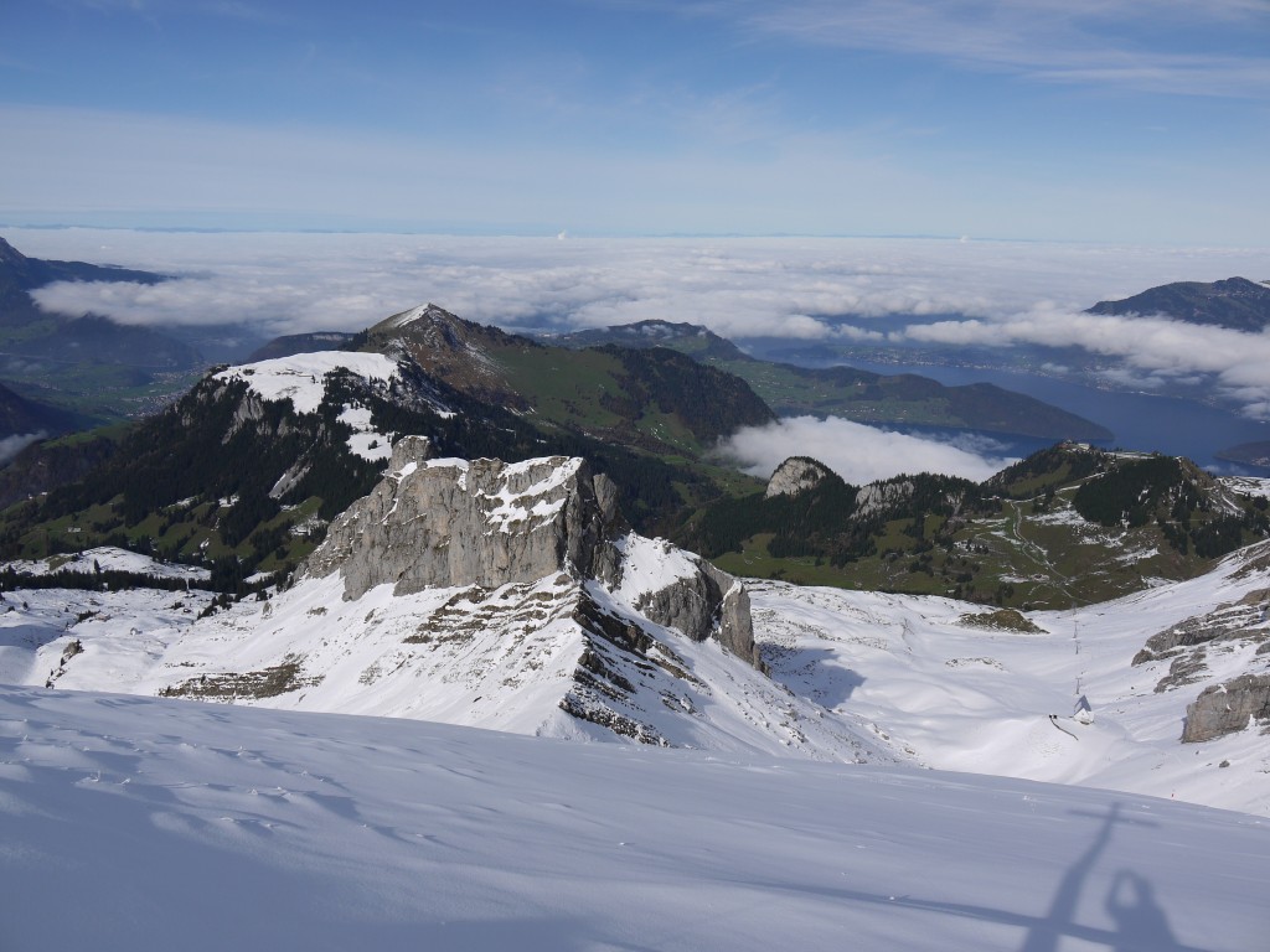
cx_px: 635
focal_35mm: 28
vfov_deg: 49.7
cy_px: 476
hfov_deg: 63.4
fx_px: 1027
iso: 100
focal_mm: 14
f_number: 9
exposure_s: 1/800
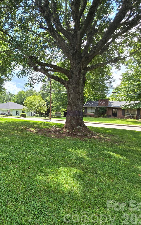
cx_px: -1
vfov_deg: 88.0
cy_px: 113
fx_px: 117
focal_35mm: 19
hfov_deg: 50.2
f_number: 2.2
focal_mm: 2.2
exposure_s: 1/614
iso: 50
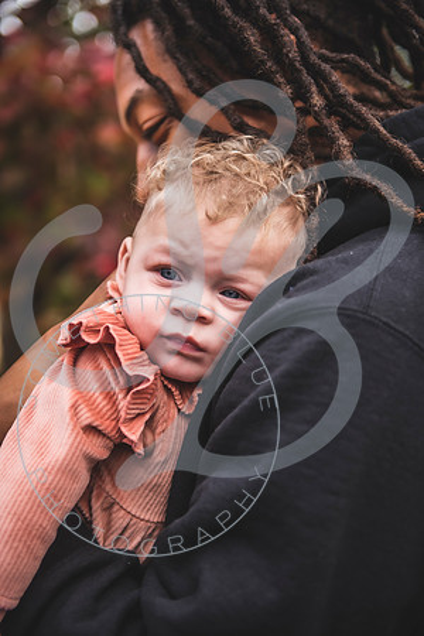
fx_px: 1060
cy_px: 318
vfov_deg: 33.4
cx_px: 212
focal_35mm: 60
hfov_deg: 22.6
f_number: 2.8
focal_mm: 60
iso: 100
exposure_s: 1/400
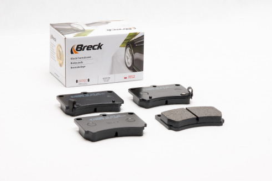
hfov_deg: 20.3
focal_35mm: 101
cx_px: 162
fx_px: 760
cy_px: 88
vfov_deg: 13.6
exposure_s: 1/200
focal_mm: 55
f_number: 11
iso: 100
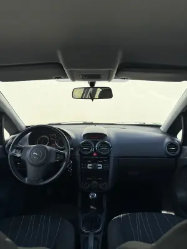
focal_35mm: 24
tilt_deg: -8.1
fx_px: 173
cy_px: 124
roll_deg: +0.3
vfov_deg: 71.6
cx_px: 94
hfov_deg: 56.8
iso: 80
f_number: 1.78
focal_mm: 6.76
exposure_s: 1/1493
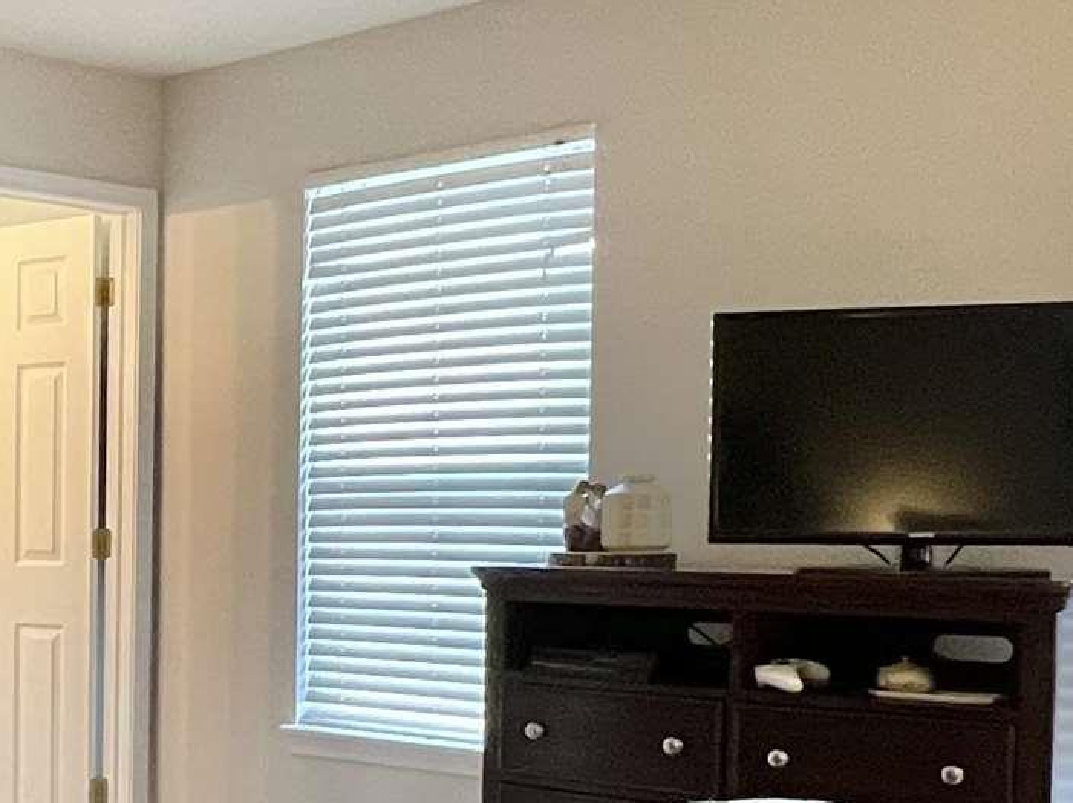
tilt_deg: -2.9
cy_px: 609
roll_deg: -0.1
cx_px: -26
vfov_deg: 25.3
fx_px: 1766
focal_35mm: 57
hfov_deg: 31.1
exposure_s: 1/60
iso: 400
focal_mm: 1.57
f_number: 1.8
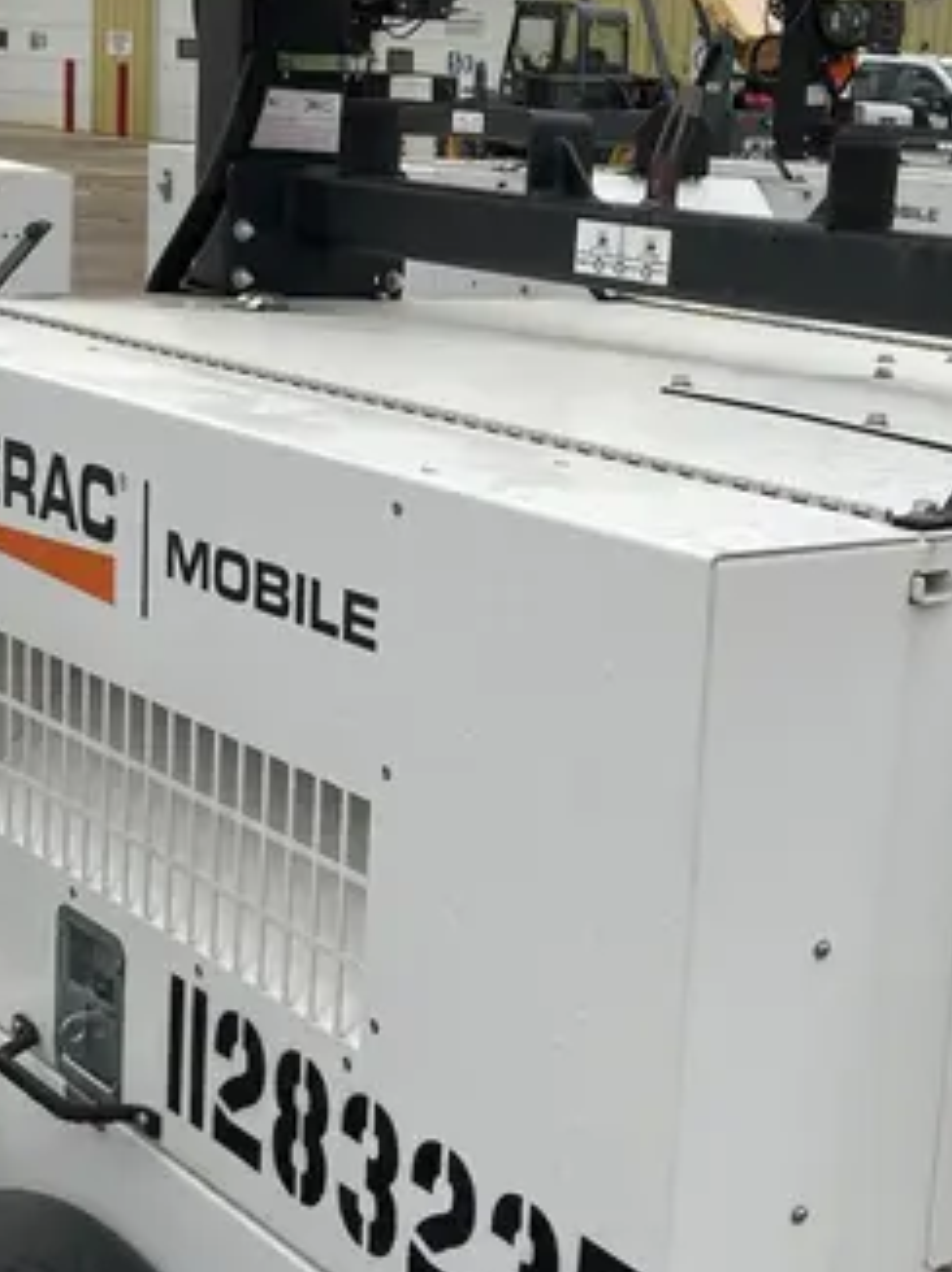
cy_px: 626
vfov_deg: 30.7
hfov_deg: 23.2
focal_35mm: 63
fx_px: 2313
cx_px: 613
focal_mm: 3.99
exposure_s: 1/331
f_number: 1.8
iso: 20
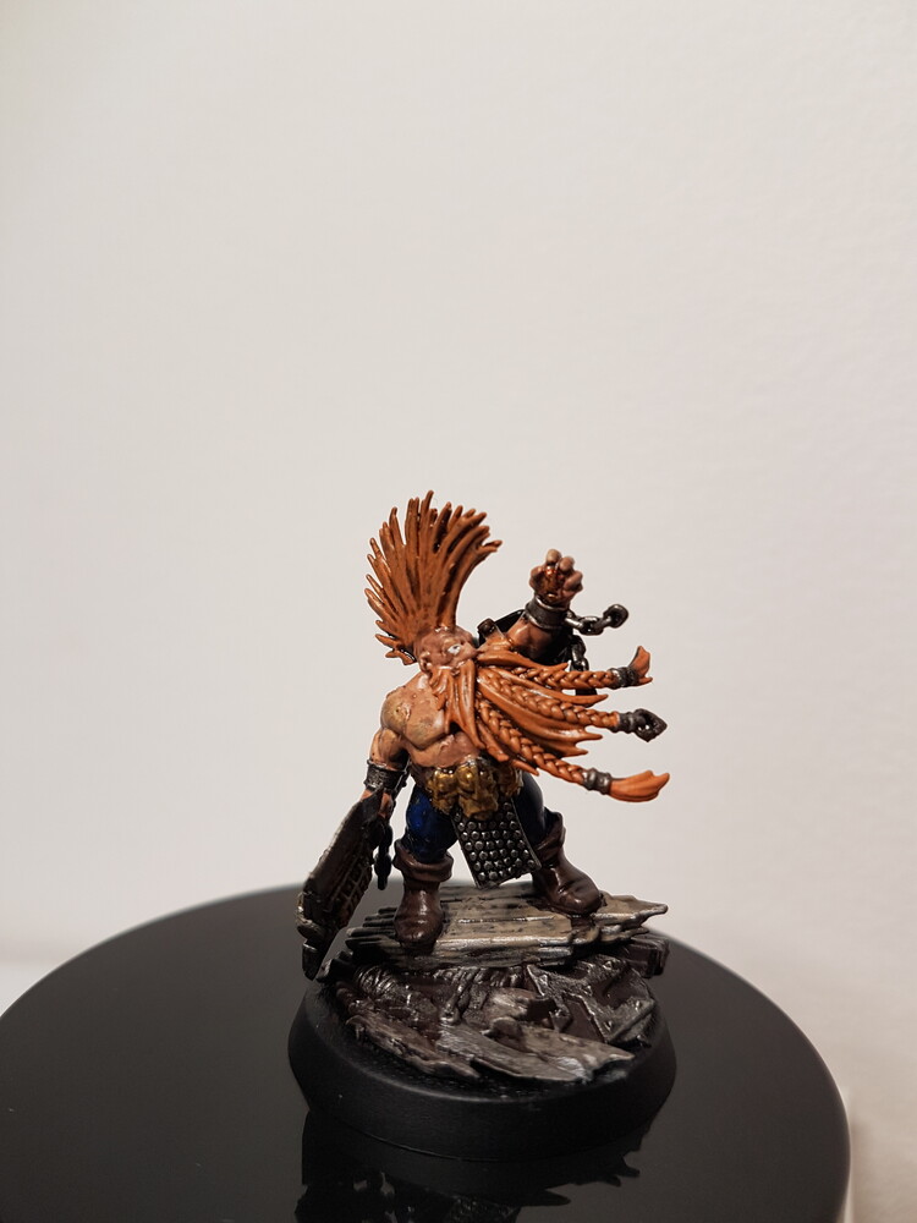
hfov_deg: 53.1
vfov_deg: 67.3
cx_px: 458
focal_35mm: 26
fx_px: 918
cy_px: 612
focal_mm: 4.2
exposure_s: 1/50
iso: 40
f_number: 1.7
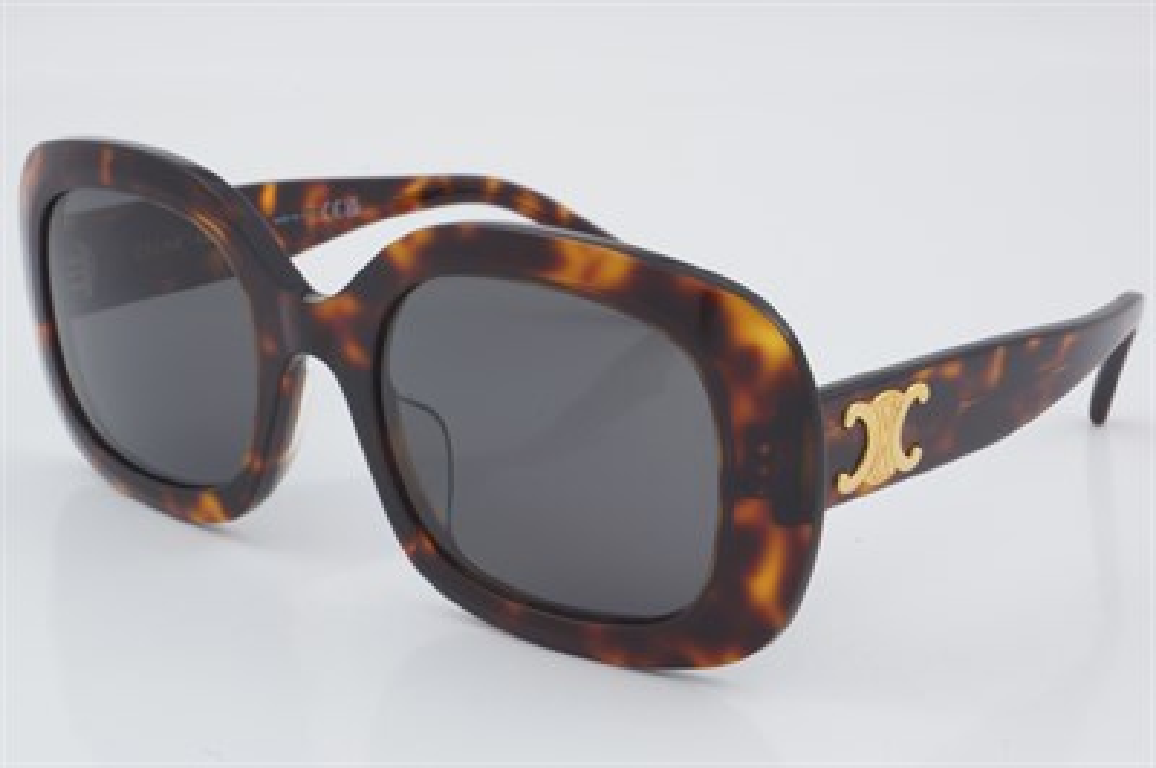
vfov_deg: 18.2
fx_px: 2406
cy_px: 384
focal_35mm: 75
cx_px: 578
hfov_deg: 27.0
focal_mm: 50
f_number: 32
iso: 100
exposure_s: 1/3
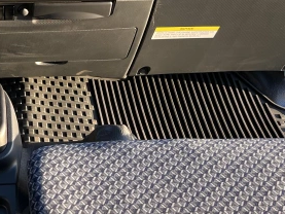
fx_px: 618
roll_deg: +0.1
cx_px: -6
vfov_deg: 18.7
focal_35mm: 75
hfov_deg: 24.7
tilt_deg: -30.8
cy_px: -37
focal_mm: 5.7
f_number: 1.5
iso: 50
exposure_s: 1/121
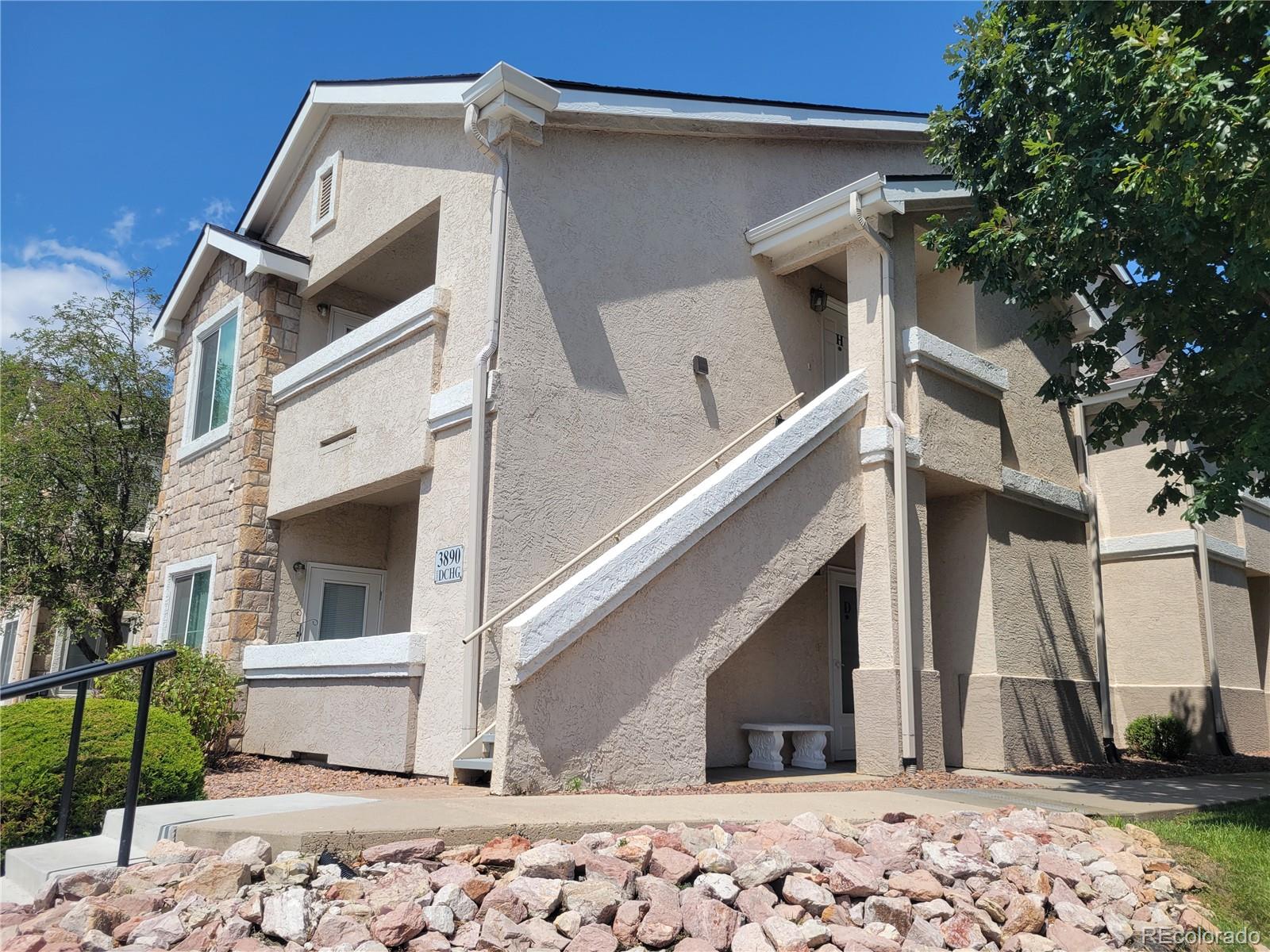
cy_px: 476
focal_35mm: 26
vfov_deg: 53.1
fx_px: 954
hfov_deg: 67.3
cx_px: 635
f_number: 1.8
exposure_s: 1/2790
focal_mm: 5.4
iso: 40
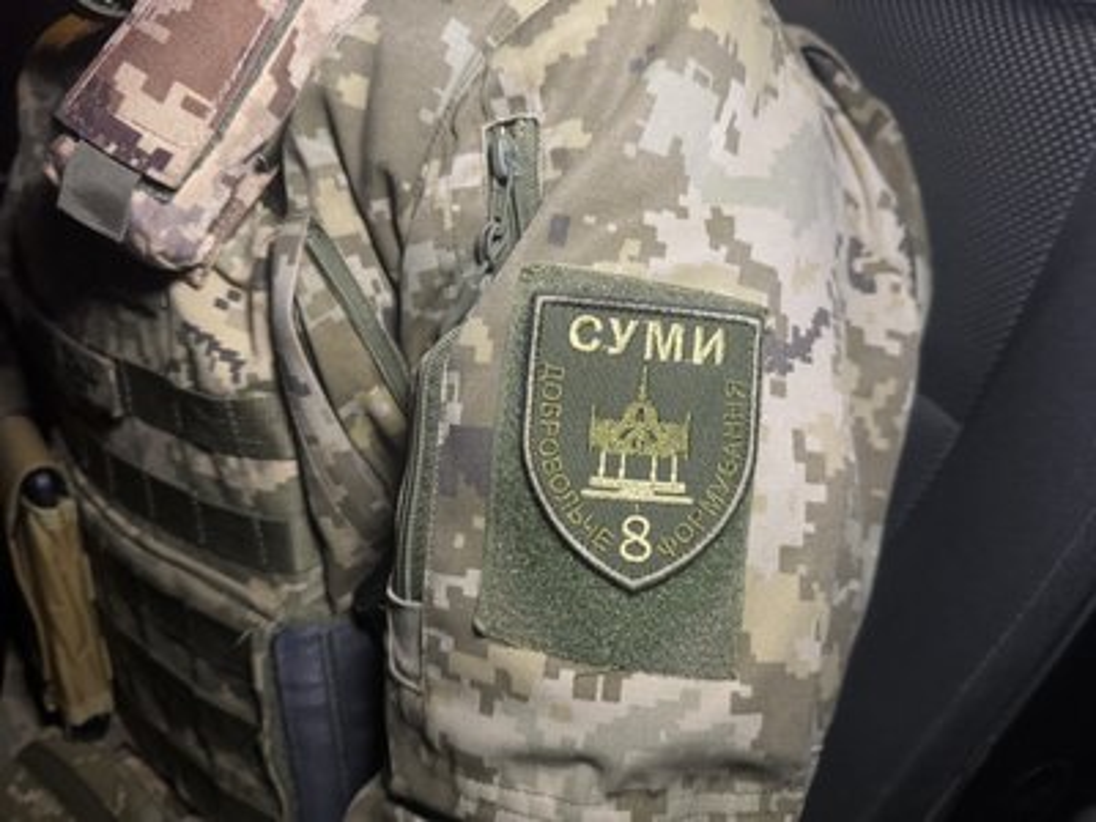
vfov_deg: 56.8
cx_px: 548
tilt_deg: -37.1
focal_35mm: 24
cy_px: 411
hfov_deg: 71.6
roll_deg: +10.8
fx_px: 760
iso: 800
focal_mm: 6.76
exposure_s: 1/33
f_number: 1.78
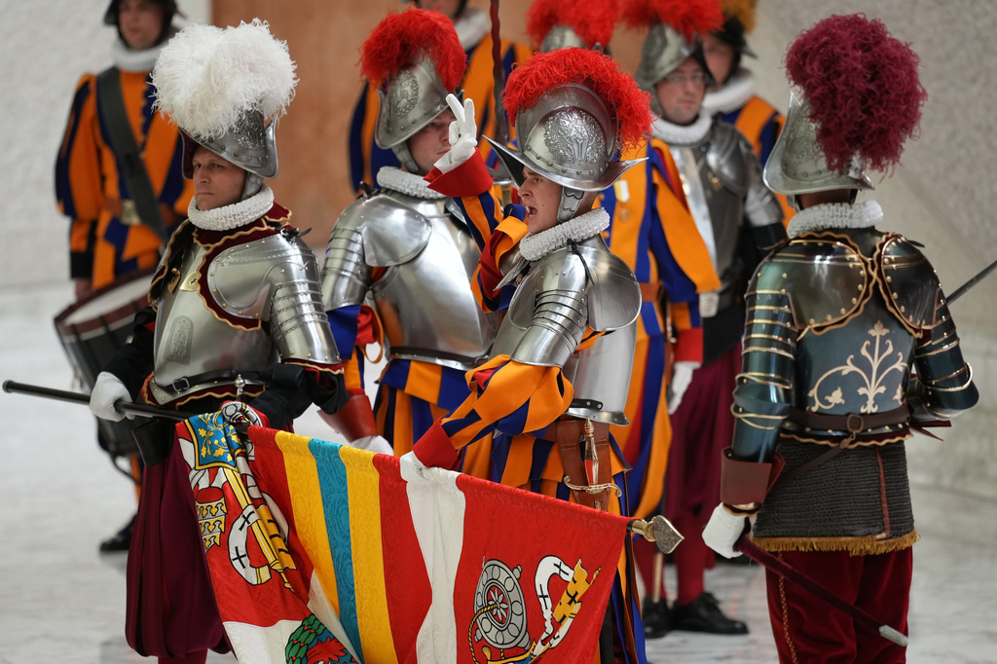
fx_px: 12458
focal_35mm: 450
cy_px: 332
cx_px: 498
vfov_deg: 3.1
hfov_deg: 4.6
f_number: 2.8
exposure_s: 1/250
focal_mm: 300
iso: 1250
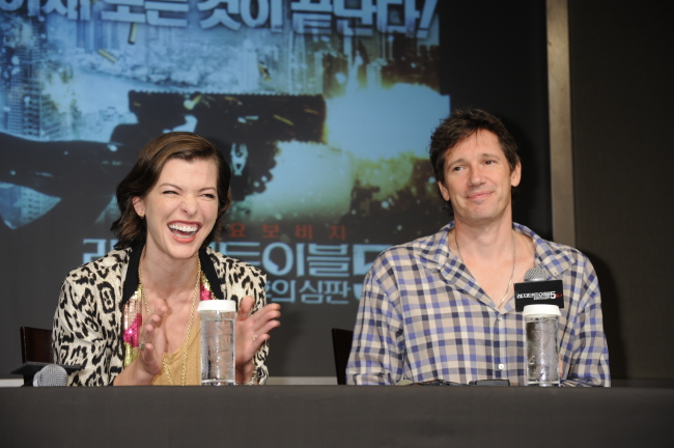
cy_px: 224
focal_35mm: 100
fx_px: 1870
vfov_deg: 13.7
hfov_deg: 20.4
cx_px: 337
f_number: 7.1
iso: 800
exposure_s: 1/100
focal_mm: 100
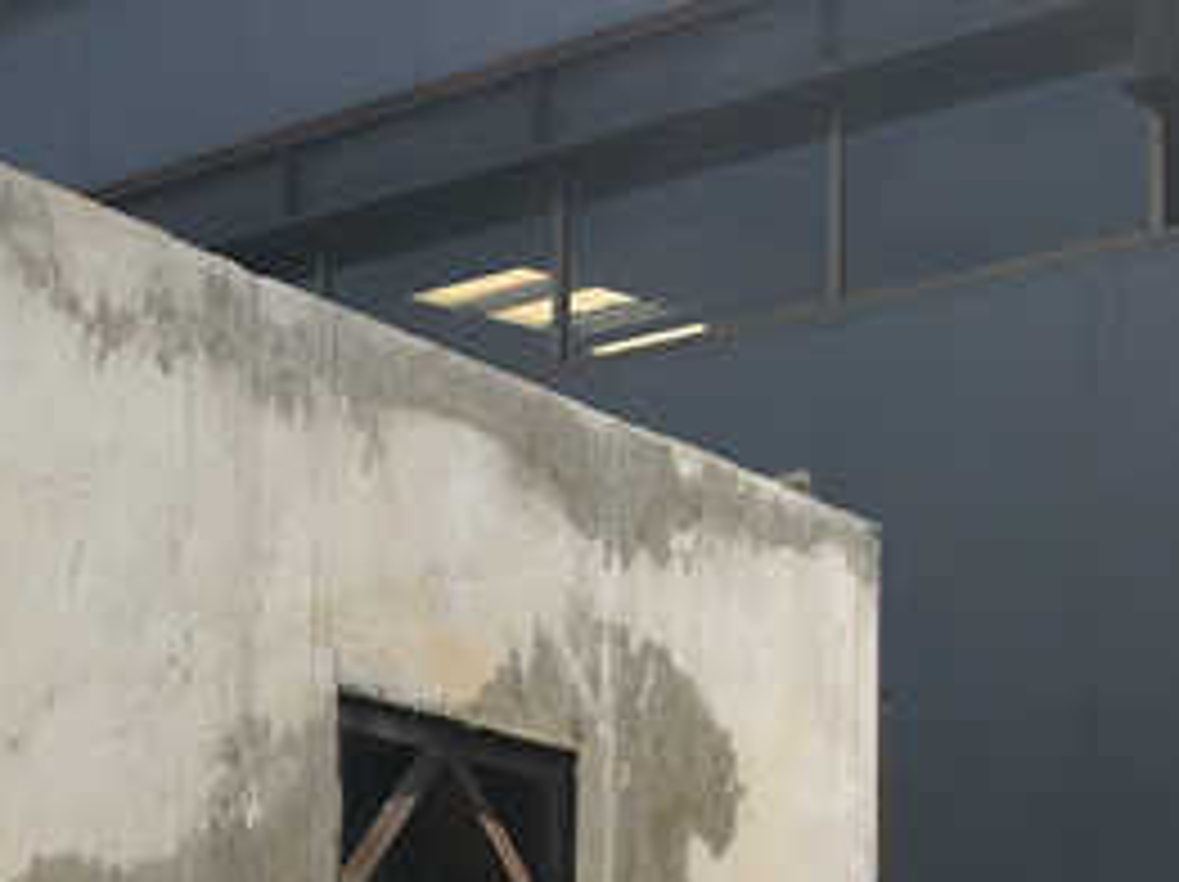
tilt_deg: +4.5
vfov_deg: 17.1
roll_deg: -2.5
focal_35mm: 83
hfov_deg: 21.1
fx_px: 2824
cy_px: 1012
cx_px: -418
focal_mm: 4.15
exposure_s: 1/1304
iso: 25
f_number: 2.2
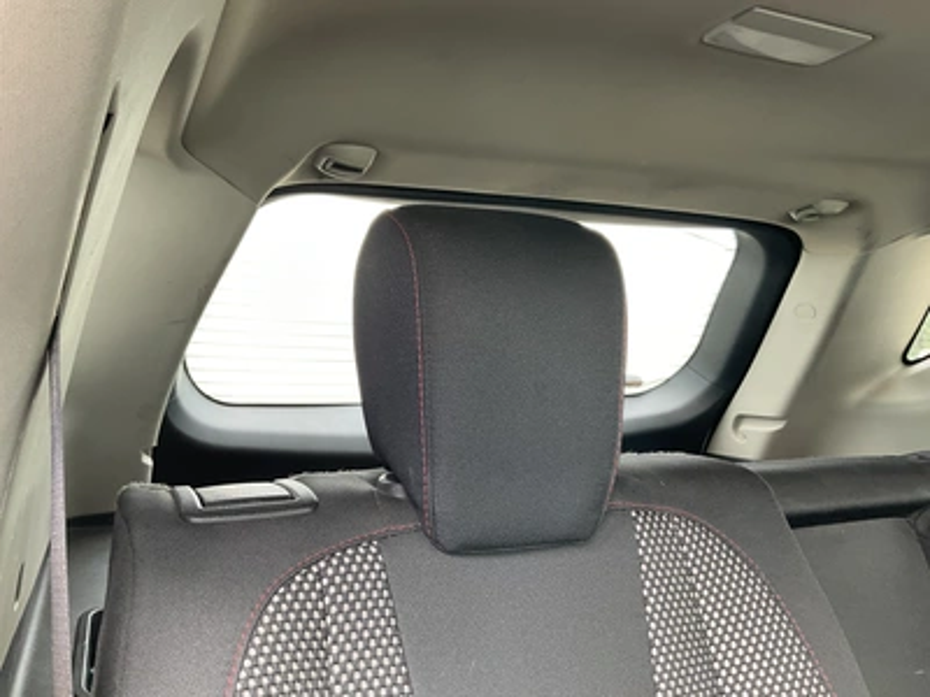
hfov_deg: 61.7
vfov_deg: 48.2
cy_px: 348
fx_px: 779
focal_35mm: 29
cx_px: 465
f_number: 1.8
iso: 64
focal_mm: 3
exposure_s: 1/81
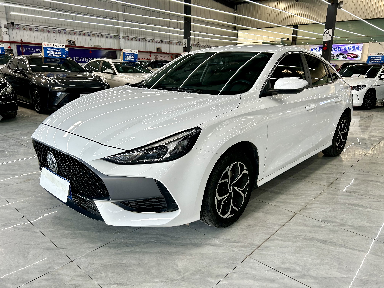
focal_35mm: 26
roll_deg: -1.0
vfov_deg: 53.1
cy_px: 144
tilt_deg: -15.5
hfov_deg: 67.3
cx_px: 192
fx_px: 288
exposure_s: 1/133
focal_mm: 5.7
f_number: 1.5
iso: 32
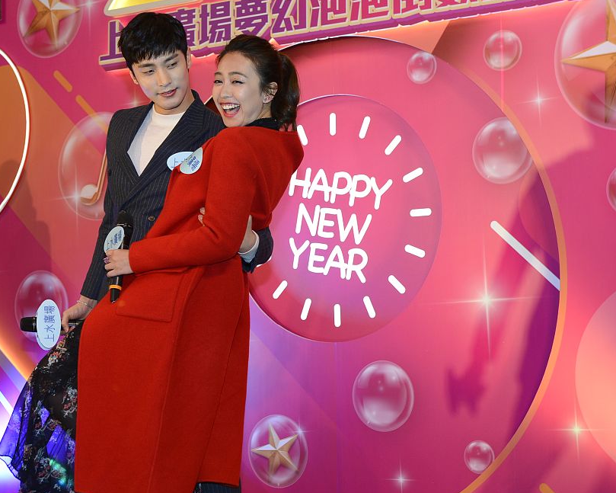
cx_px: 184
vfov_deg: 19.6
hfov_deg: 24.3
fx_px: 1422
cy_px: 215
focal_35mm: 78
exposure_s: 1/125
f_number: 5
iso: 640
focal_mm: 56
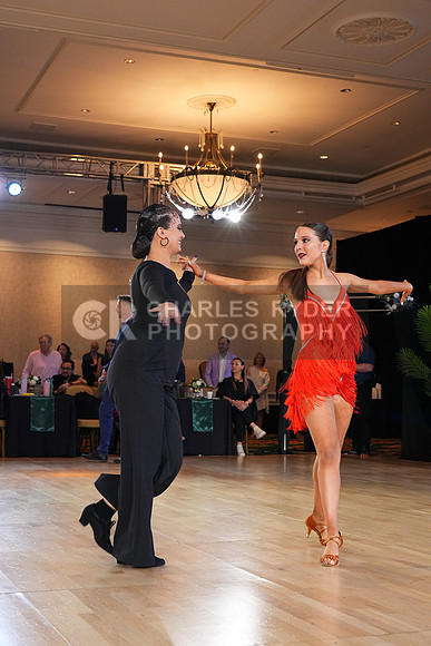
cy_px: 323
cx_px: 216
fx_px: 897
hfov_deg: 27.0
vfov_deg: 39.6
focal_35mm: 50
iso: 5000
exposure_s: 1/200
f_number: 6.3
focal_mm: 50
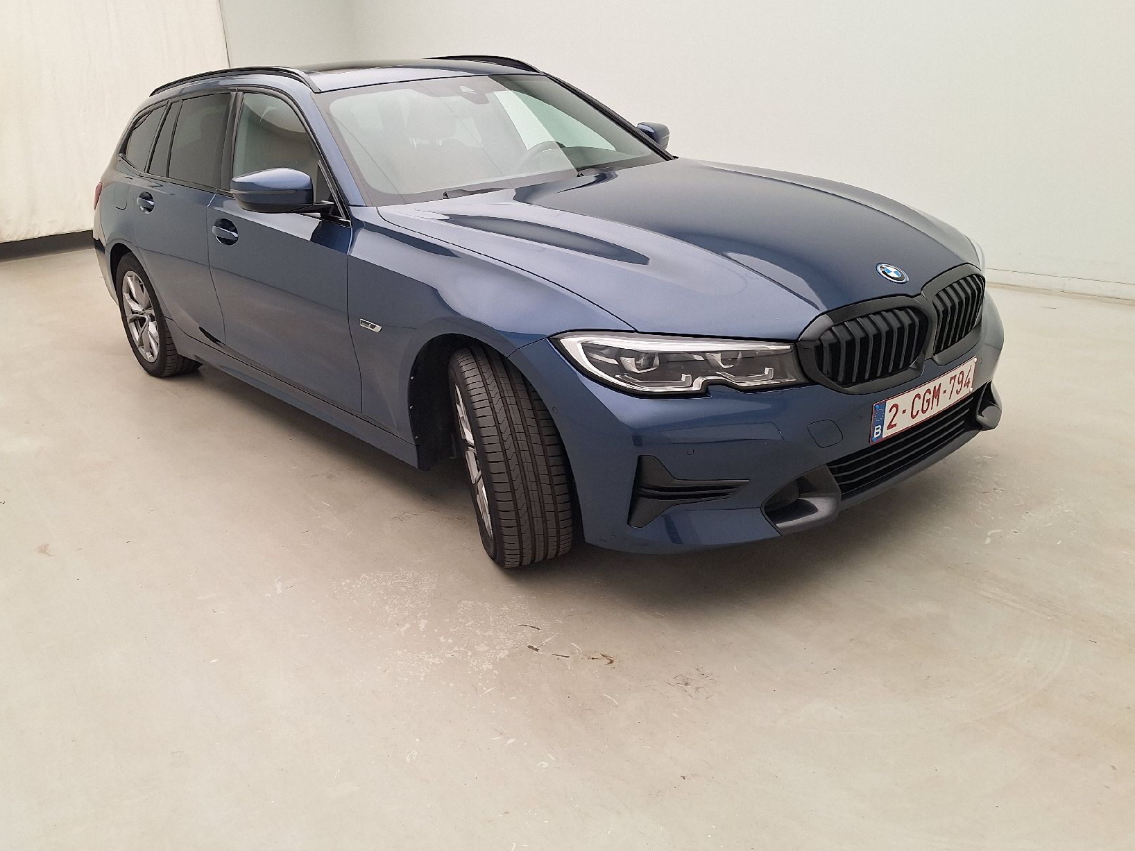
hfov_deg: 65.1
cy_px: 410
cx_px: 504
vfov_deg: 51.3
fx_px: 885
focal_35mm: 27
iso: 50
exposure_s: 1/100
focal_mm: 5.54
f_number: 1.8
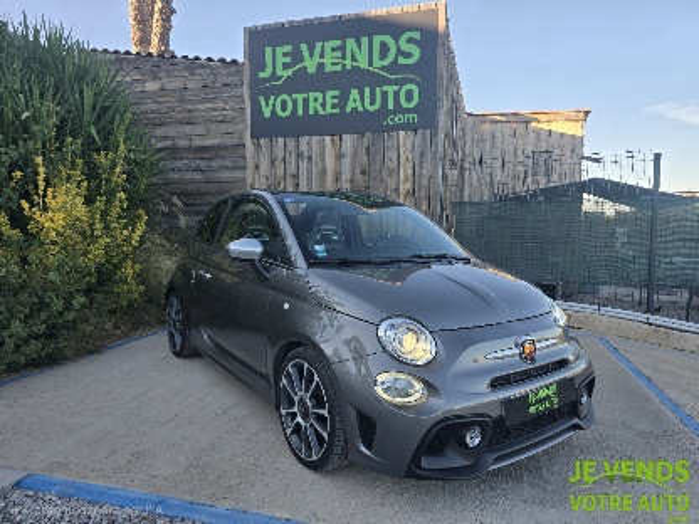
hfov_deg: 73.9
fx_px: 464
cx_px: 350
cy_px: 262
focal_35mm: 23
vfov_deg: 58.9
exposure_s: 1/196
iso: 12
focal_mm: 6.3
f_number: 1.7
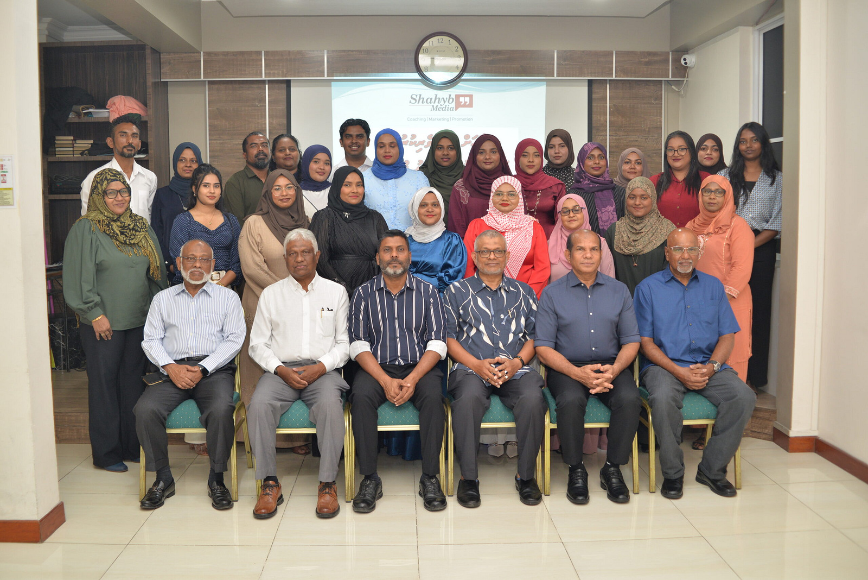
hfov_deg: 54.4
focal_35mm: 35
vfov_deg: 37.9
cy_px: 290
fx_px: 844
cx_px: 434
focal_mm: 35
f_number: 7.1
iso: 800
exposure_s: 1/60
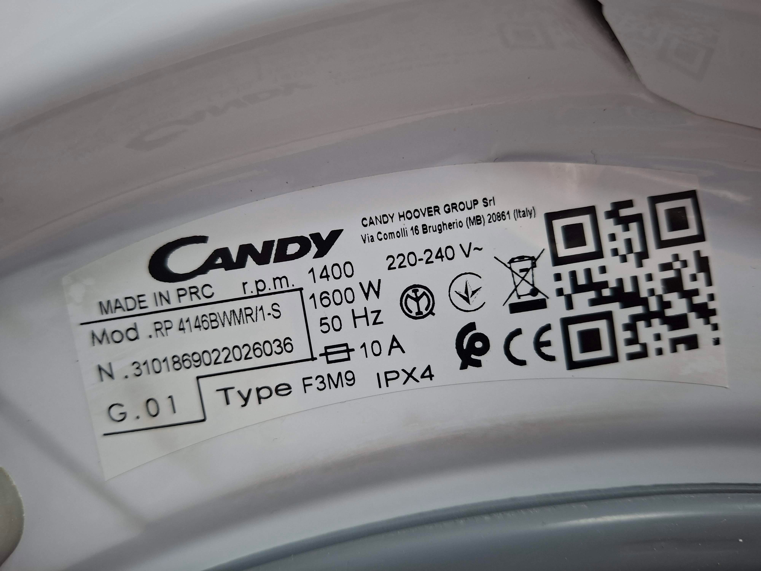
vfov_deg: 58.9
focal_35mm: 23
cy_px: 286
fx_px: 506
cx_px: 380
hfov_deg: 73.9
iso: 320
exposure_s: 1/33
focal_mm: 5.54
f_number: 1.8
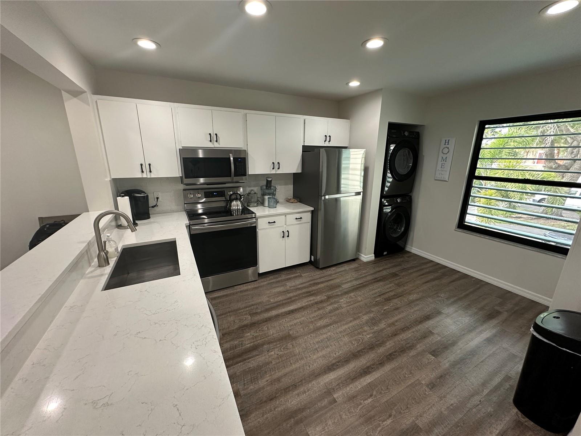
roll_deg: -0.7
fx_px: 235
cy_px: 218
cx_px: 290
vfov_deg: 85.7
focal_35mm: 14
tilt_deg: -15.1
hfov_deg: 102.1
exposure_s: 1/60
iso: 160
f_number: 2.2
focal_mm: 2.22
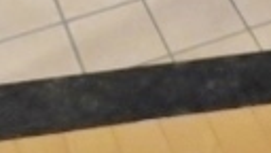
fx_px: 977
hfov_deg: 15.7
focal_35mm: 136
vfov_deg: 7.7
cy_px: -319
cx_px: 201
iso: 400
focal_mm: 4.5
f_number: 3.7
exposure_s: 1/10
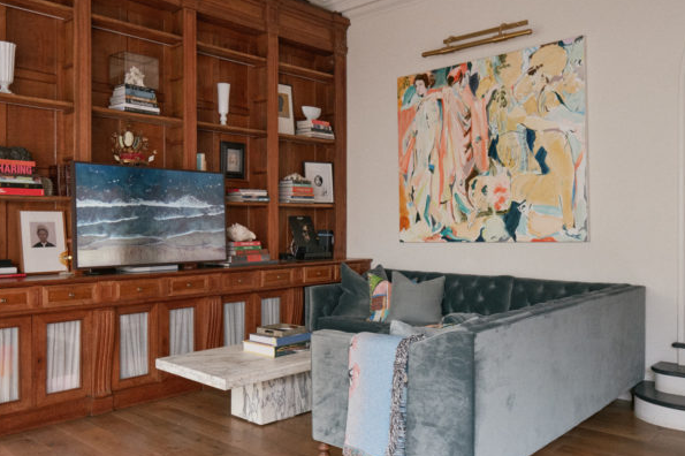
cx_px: 342
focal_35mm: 31
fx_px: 590
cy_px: 241
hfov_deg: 60.3
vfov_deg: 42.3
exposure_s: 1/50
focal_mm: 16
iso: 1600
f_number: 5.6
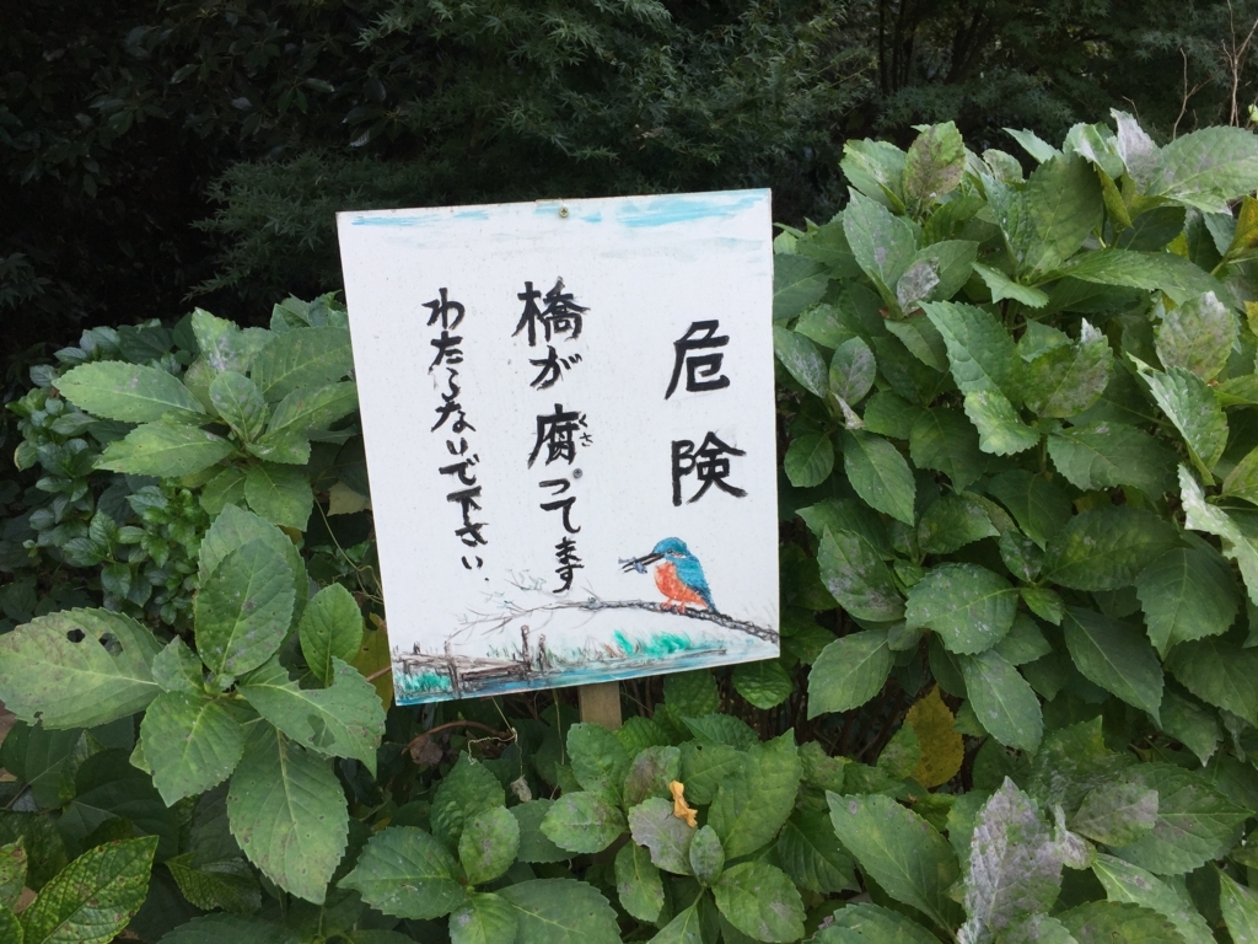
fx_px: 1054
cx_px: 629
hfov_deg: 61.7
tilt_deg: -10.5
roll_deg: +2.9
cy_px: 472
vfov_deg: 48.2
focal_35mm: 29
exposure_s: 1/153
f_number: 2.2
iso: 32
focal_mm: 4.15
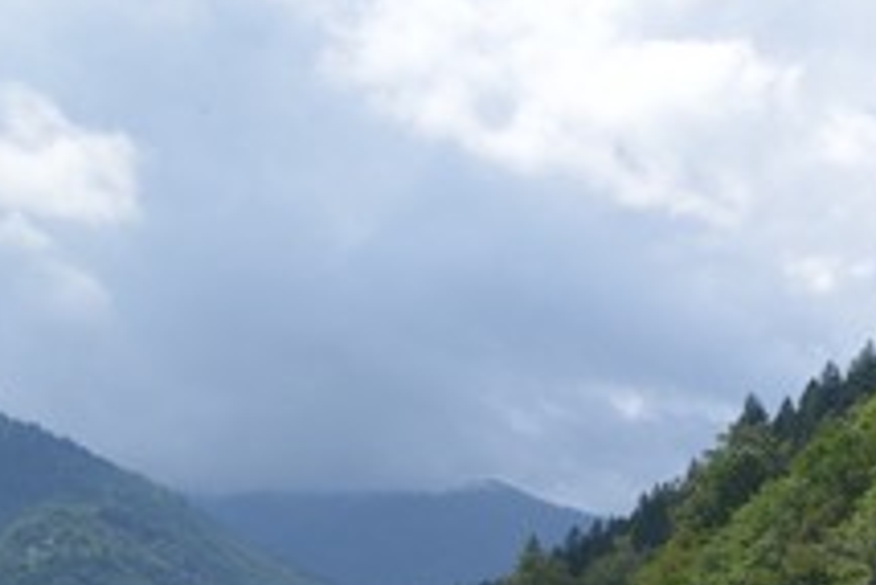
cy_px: 994
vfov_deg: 14.8
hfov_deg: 20.6
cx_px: 1339
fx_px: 2021
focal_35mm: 83
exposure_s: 1/1250
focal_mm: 24
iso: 1600
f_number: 14
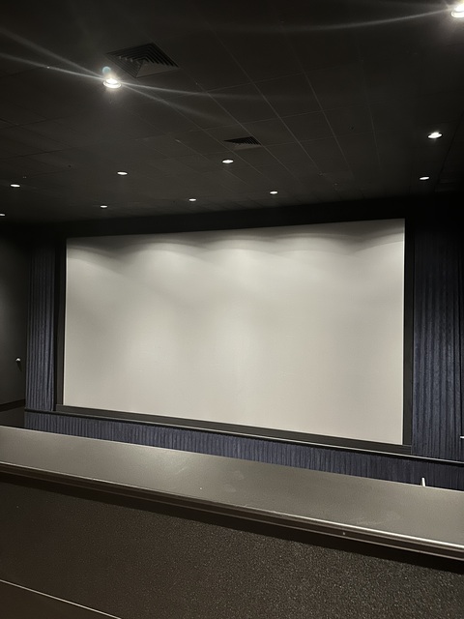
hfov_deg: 56.8
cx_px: 232
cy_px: 310
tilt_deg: +0.7
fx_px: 429
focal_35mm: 24
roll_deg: -1.6
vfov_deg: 71.6
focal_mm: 6.86
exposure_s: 1/11
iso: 1000
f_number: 1.78
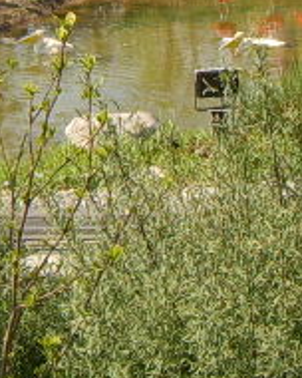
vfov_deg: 18.1
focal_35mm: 102
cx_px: 409
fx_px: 1140
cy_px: -42
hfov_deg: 14.4
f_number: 5.6
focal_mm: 8.13
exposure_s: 1/162
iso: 50
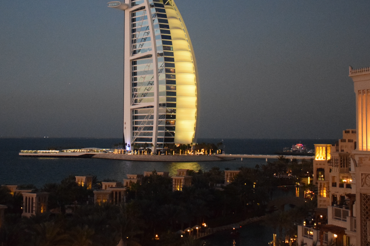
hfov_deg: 25.9
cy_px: 60
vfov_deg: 17.4
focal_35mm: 78
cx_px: 137
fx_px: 802
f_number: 4.5
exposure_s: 1/50
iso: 6400
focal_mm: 34
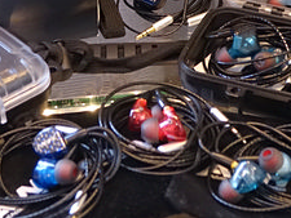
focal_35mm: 116
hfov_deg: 17.0
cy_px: -63
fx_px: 976
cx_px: 137
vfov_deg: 12.4
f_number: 2.8
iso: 2000
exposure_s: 1/60
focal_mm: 12.3
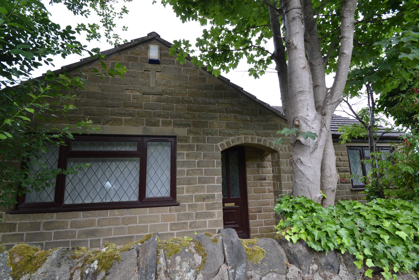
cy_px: 140
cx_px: 210
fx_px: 175
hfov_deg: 100.4
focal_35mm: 15
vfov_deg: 77.3
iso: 250
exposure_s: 1/125
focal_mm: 10
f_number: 5.6
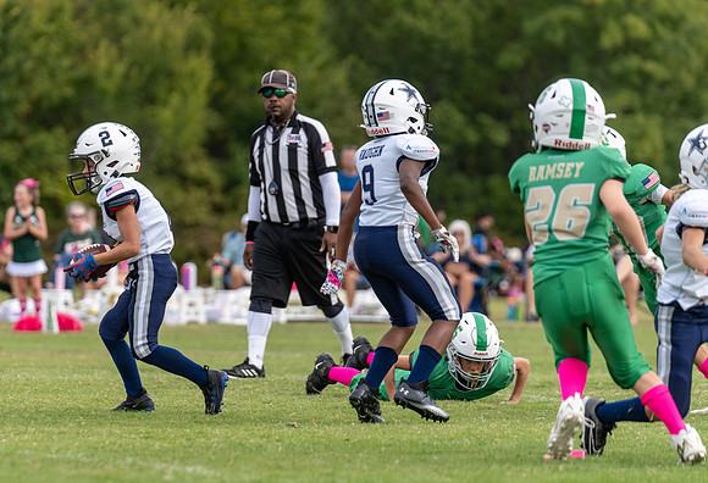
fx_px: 5828
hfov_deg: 6.9
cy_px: 273
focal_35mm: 294
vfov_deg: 4.7
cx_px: 213
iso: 200
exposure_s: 1/1250
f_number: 3.5
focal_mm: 200
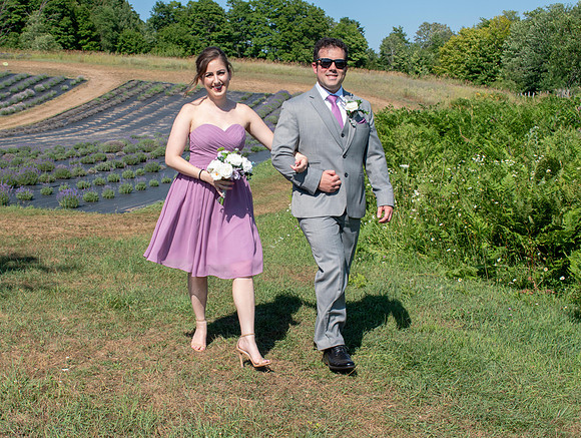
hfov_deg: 34.6
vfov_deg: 26.5
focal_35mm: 55
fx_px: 930
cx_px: 253
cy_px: 219
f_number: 10
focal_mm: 34
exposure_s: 1/400
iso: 200
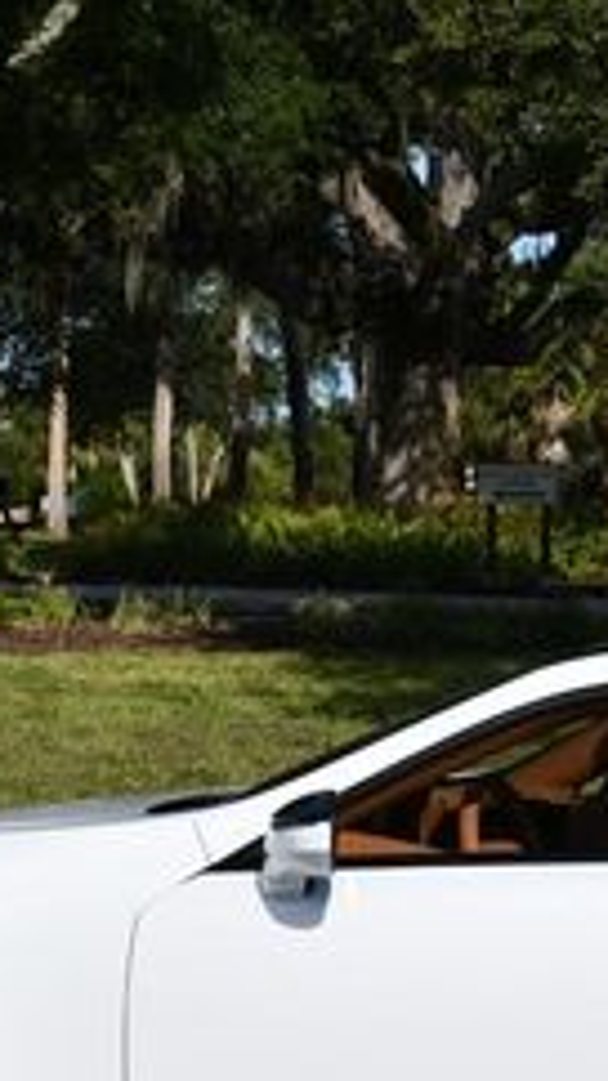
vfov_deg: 13.9
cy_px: 733
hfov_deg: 7.8
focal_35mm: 155
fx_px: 4446
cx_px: 729
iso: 100
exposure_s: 1/320
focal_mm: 28
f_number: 9
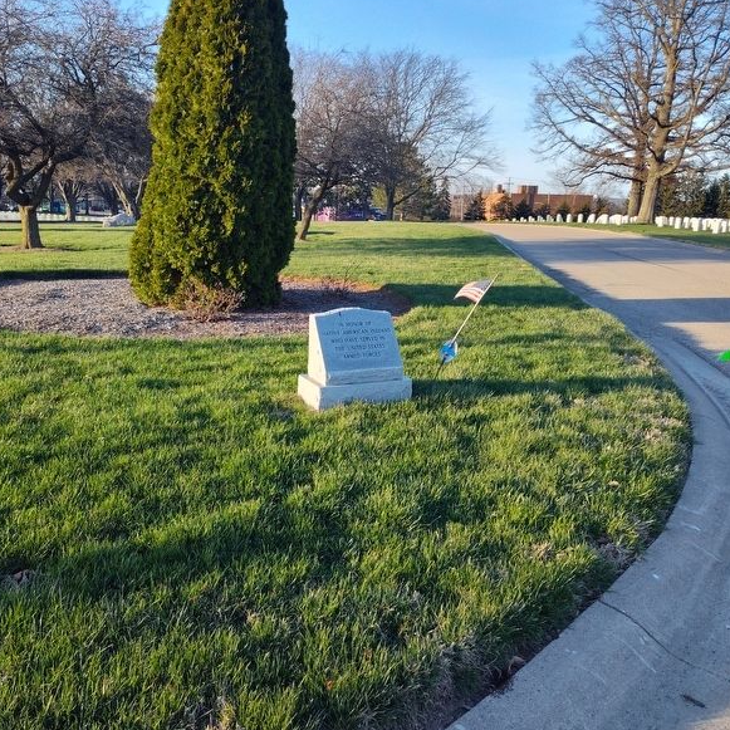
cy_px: 363
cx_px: 343
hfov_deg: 57.3
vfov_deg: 57.3
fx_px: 668
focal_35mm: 28
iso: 100
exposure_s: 1/528
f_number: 1.8
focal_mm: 5.56
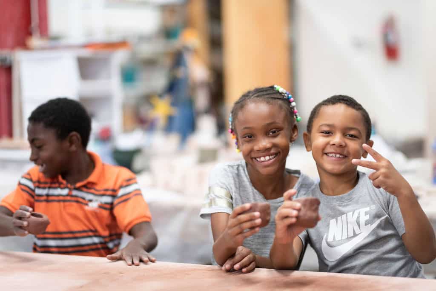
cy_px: 146
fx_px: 1030
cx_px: 218
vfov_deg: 16.1
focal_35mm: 85
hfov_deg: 23.9
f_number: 1.4
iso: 640
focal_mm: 85
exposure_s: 1/250
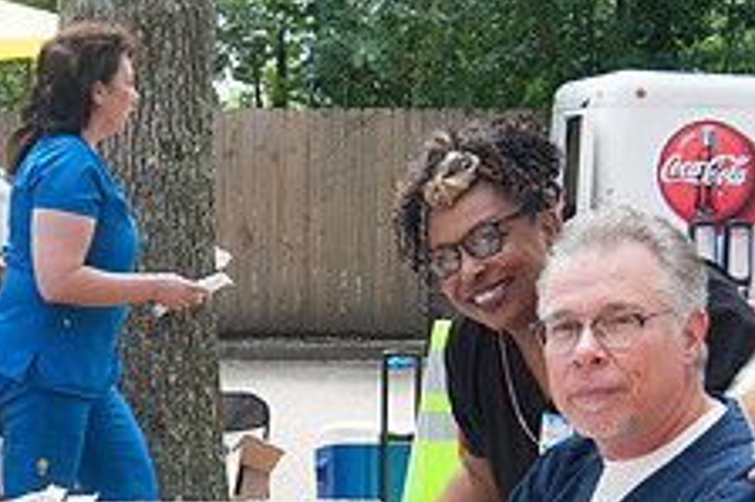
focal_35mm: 70
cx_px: 169
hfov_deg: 28.3
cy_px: 460
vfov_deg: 19.1
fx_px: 1467
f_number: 3.5
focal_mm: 18
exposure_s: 1/400
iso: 200
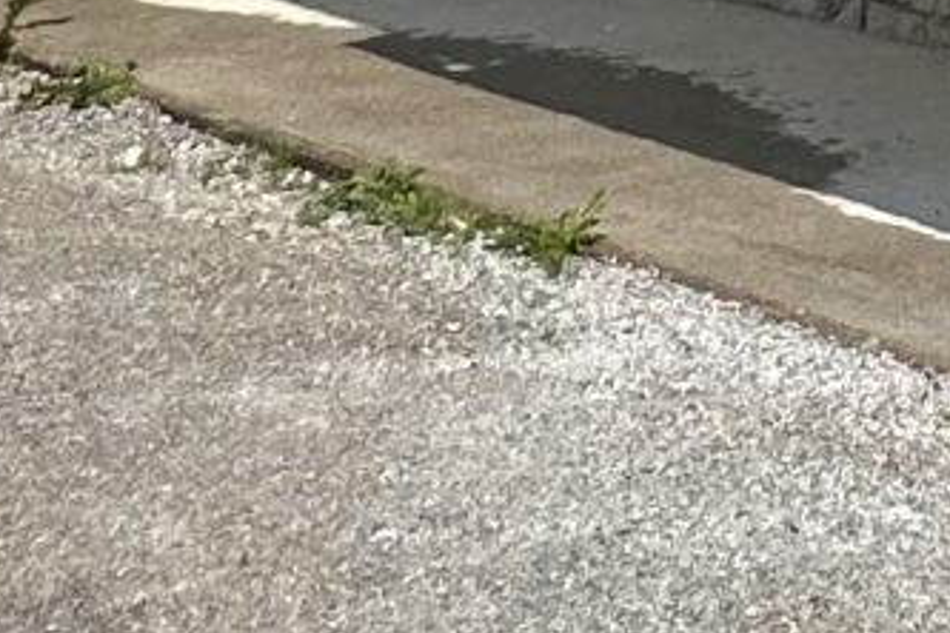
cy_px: -1870
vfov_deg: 7.9
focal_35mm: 112
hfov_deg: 16.2
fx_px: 2955
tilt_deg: +23.6
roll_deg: -2.4
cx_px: 1555
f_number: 2.2
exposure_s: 1/1416
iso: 40
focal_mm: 2.22
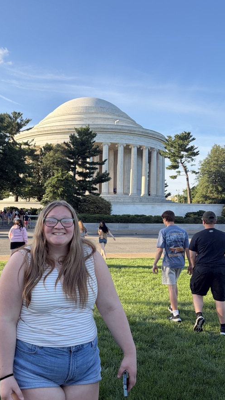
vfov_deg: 59.4
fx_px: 350
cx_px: 65
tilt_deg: -0.6
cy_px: 219
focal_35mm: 33
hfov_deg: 35.1
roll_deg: -0.3
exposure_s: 1/1048
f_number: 1.6
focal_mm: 5.96
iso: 50
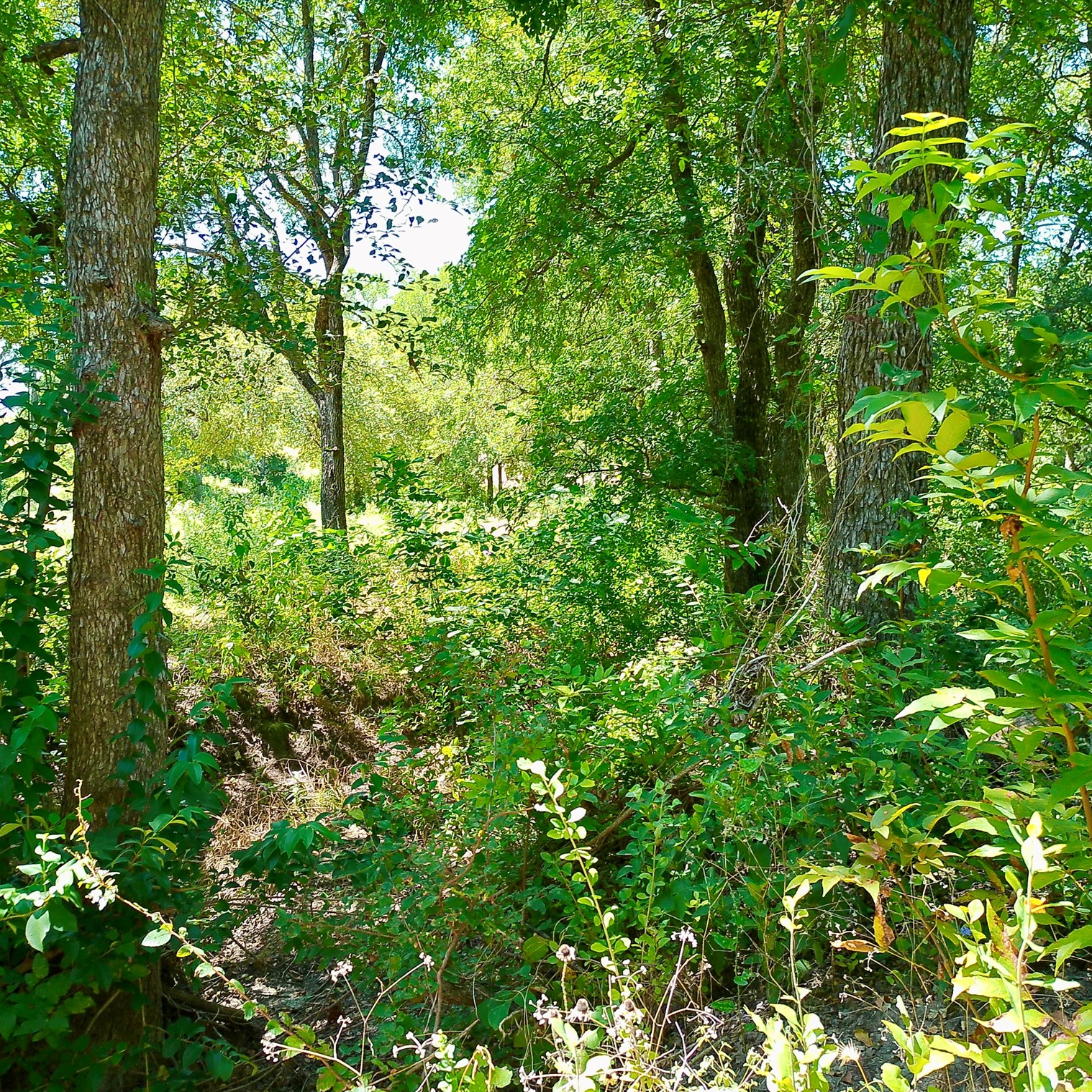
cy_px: 546
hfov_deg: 52.5
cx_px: 498
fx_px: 1106
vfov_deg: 52.5
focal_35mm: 31
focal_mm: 6.8
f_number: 2
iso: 100
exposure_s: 1/200
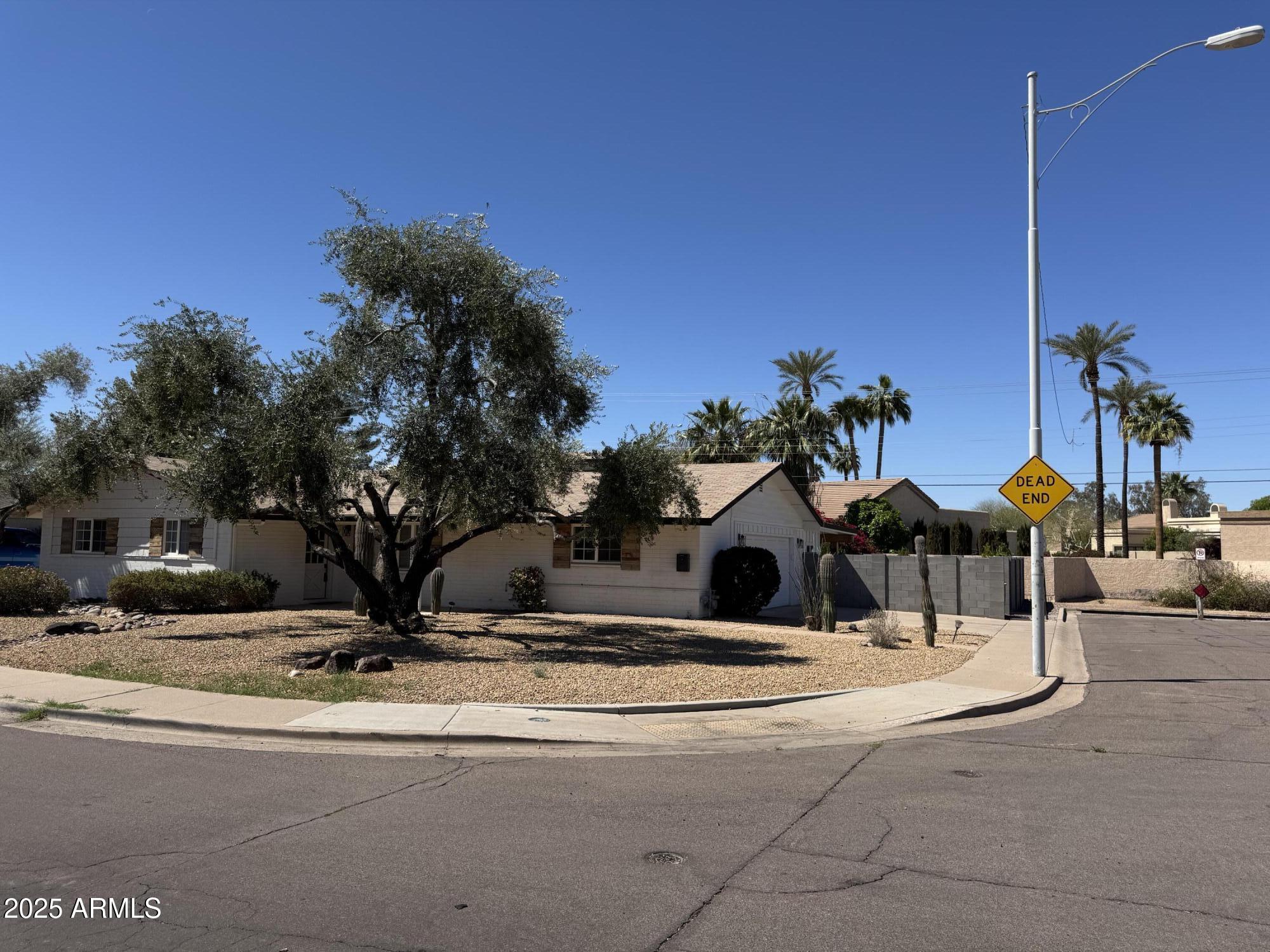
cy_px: 476
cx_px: 635
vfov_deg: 56.8
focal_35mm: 24
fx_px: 881
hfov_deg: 71.6
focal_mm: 6.76
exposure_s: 1/5348
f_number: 1.78
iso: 80
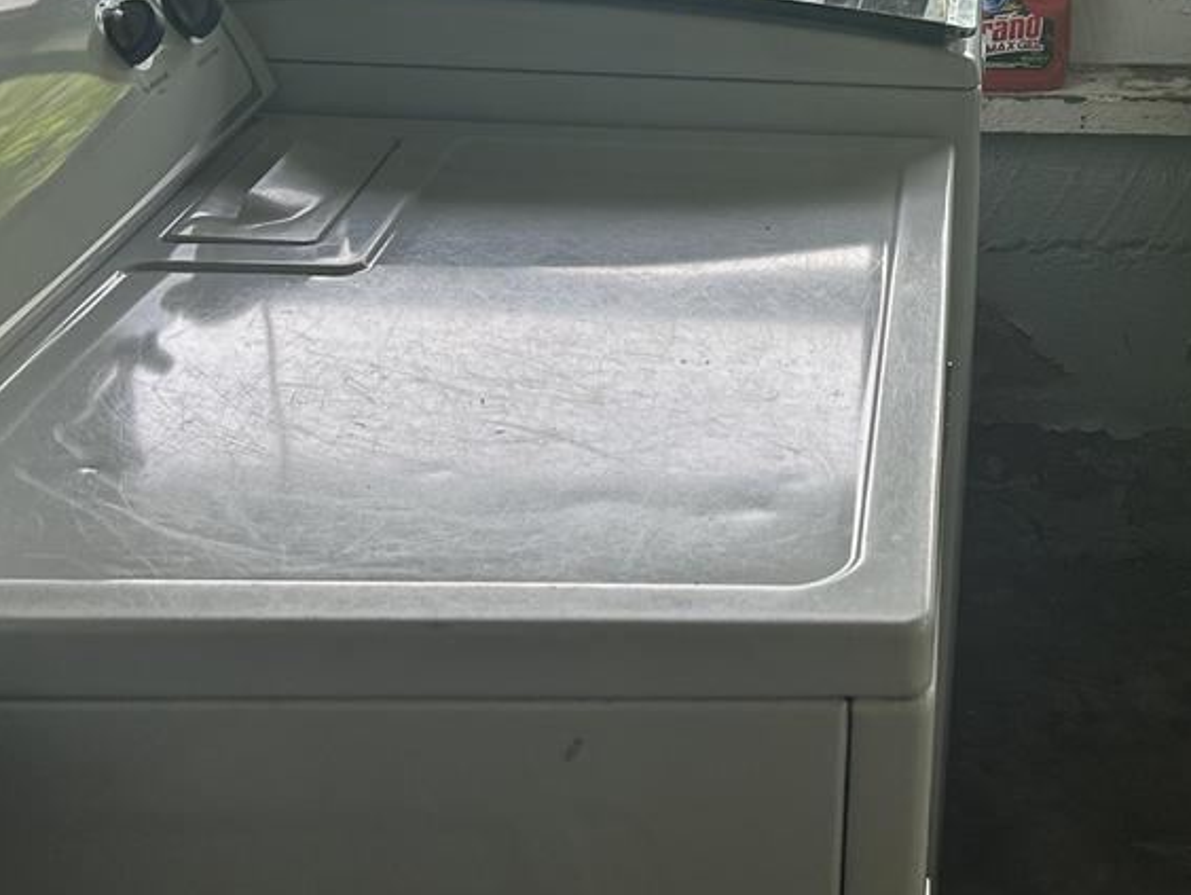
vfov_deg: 22.4
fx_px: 2169
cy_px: -17
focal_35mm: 63
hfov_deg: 28.2
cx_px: 1272
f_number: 1.5
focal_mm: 5.7
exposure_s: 1/121
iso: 40
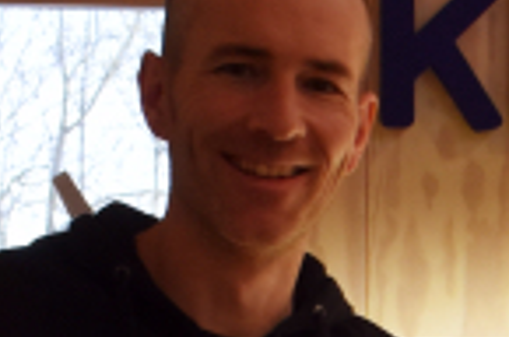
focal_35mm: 137
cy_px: 583
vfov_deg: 9.5
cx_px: 797
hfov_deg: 13.9
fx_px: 1933
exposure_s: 1/100
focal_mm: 22
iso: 400
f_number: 5
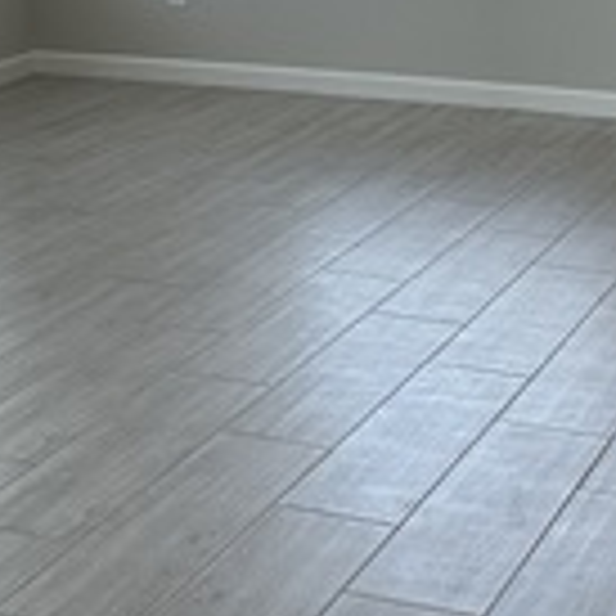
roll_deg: -0.4
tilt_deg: +0.7
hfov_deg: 16.8
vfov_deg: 15.7
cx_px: 169
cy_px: -283
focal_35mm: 103
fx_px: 2074
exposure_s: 1/340
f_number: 1.78
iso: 80
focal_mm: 6.86
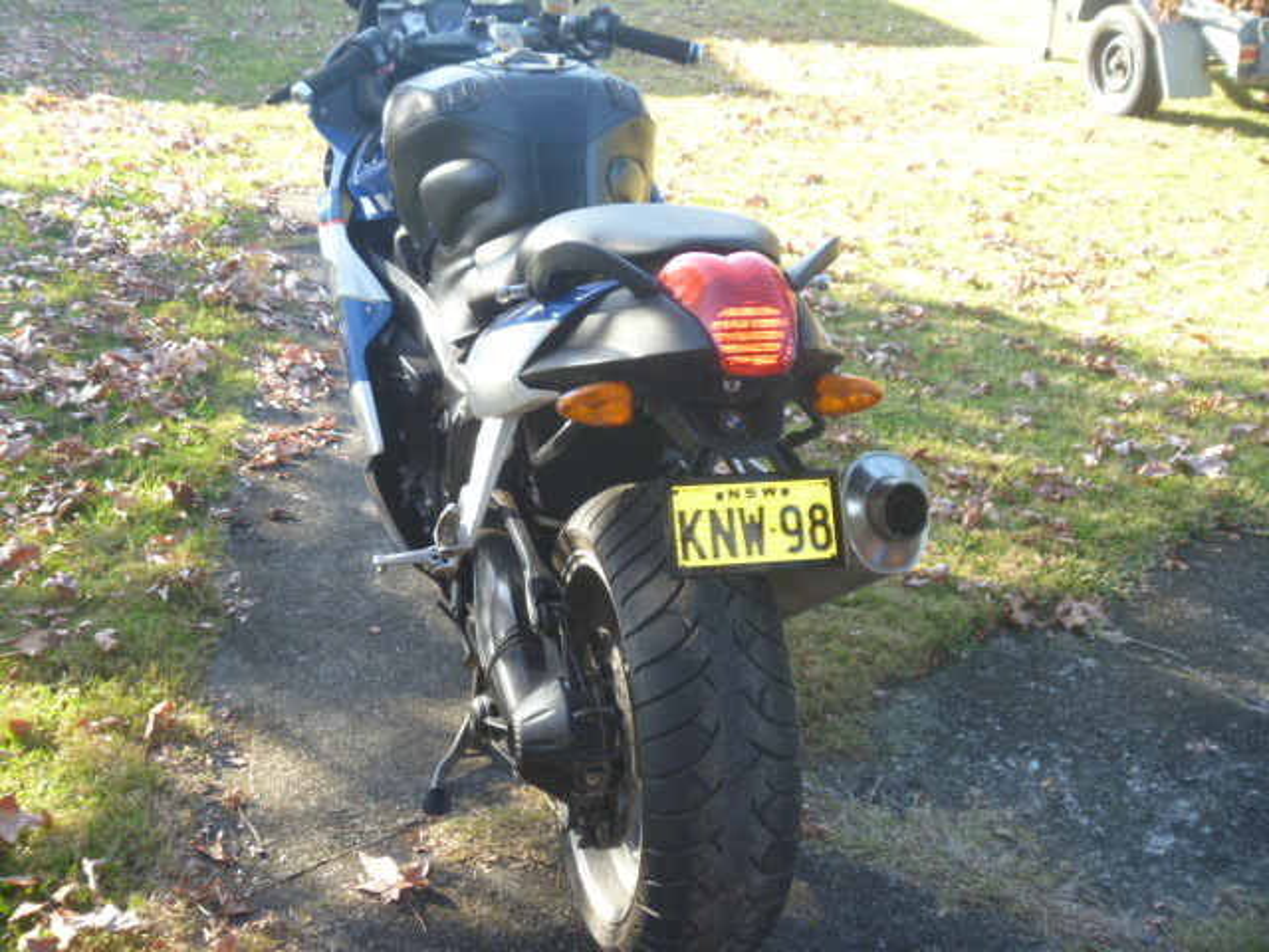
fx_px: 1723
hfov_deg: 40.4
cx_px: 634
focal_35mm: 47
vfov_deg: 30.9
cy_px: 476
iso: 100
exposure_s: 1/60
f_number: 3.7
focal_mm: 8.3
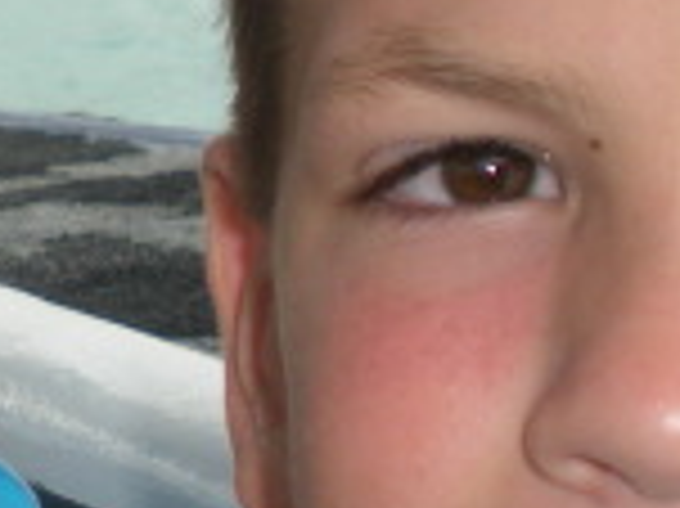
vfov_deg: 7.7
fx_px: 3749
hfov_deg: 10.1
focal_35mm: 191
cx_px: -243
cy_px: 45
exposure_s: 1/143
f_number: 3.5
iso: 64
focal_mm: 6.3
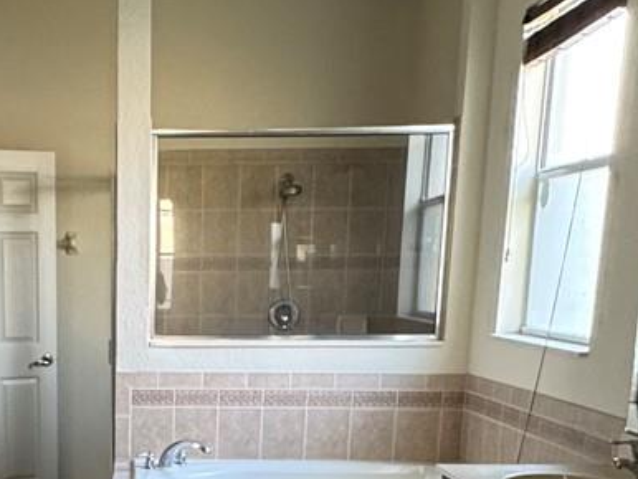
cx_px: 69
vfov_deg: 23.6
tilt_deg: -14.9
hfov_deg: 31.7
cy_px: 535
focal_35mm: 58
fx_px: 1070
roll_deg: +0.5
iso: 400
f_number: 2.2
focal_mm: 2.22
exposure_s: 1/60
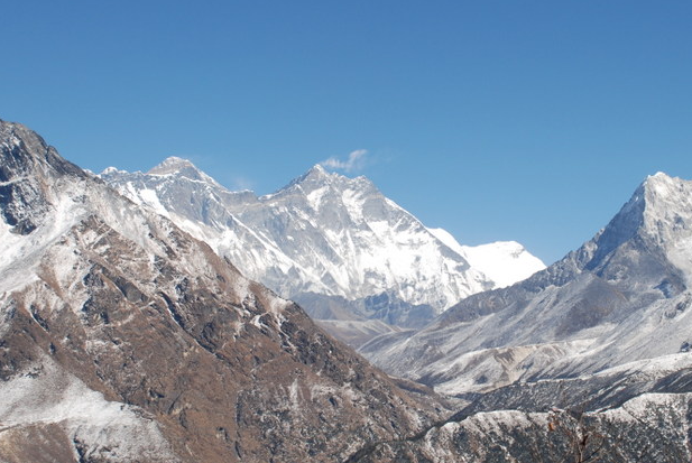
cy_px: 262
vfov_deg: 19.5
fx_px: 1347
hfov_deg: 28.7
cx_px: 430
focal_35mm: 70
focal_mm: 32
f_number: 8
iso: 100
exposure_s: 1/250
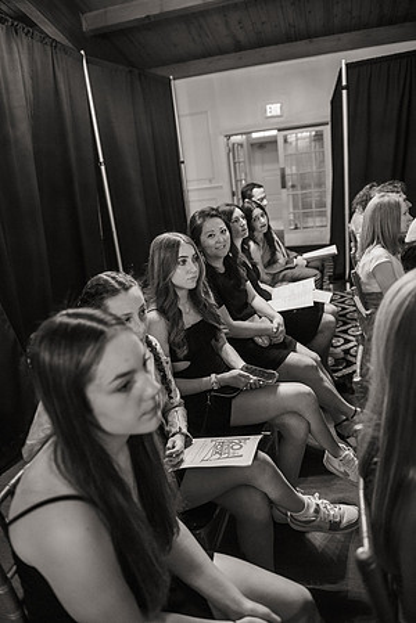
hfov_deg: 49.6
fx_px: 451
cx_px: 208
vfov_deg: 69.4
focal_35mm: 26
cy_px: 312
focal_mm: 26
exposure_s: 1/80
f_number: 2.8
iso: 2500
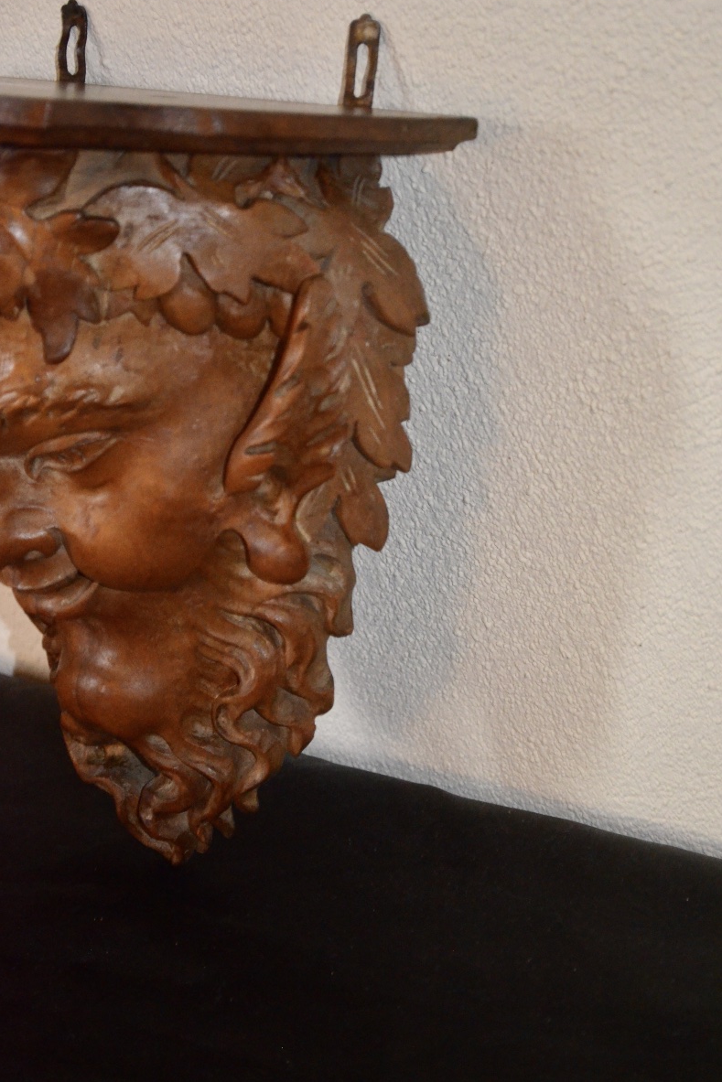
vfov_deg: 24.3
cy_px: 535
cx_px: 363
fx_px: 2511
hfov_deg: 16.4
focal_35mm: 84
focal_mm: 55
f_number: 5.6
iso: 3200
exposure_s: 1/60
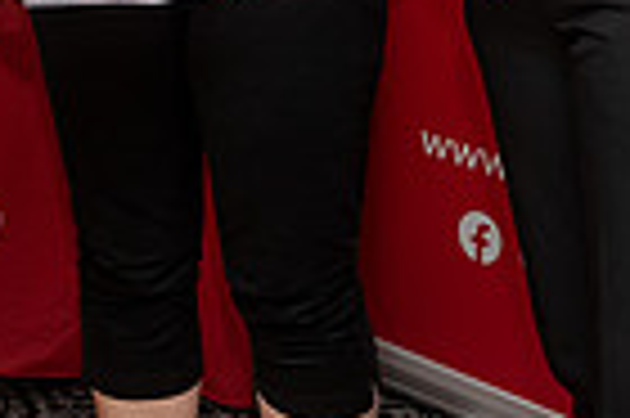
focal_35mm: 141
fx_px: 2465
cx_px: -54
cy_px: -380
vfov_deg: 9.2
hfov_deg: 14.3
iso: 320
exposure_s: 1/40
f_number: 5
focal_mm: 34
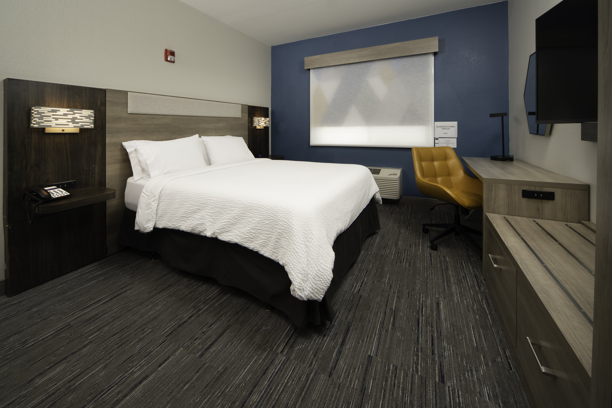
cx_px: 306
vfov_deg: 90.0
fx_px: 204
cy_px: 204
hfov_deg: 112.6
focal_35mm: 12
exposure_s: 1/4
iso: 100
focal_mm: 12
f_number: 14
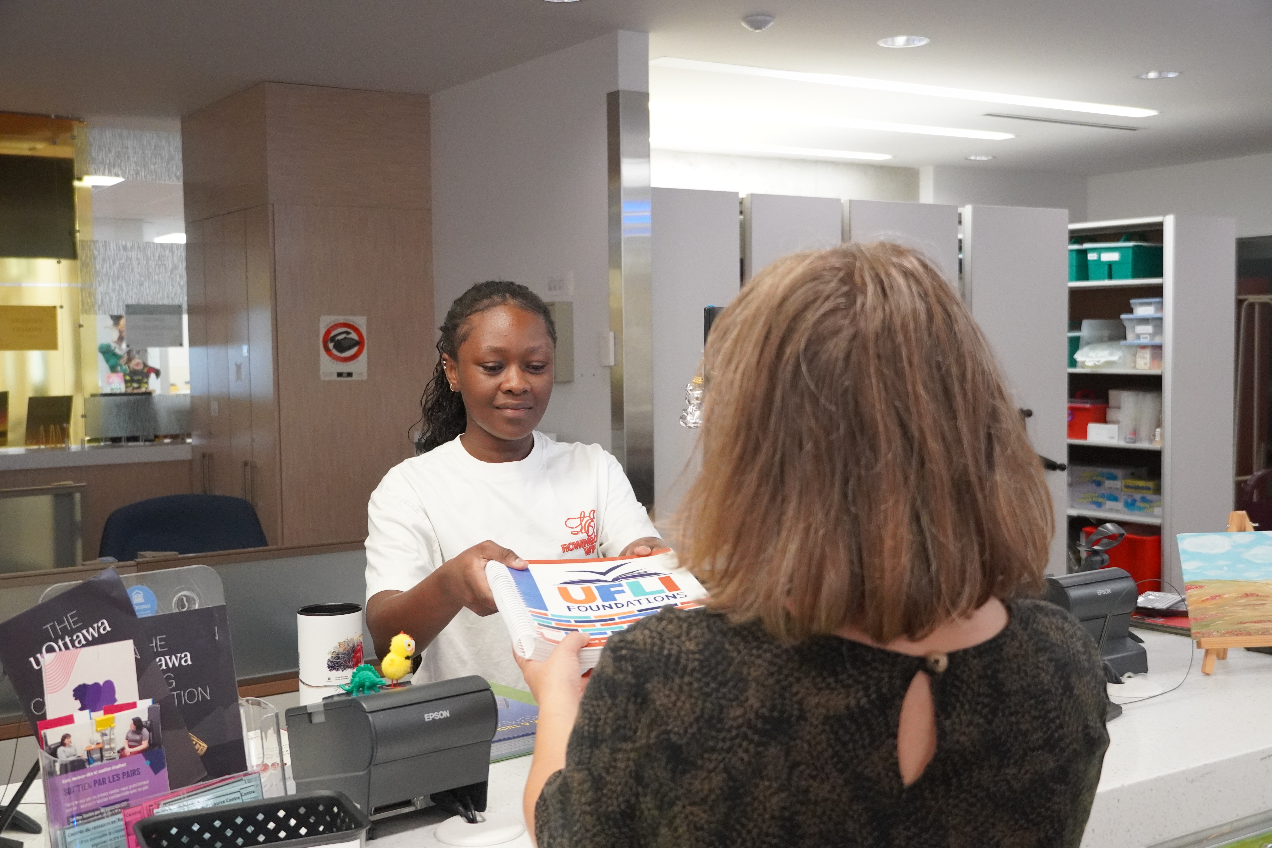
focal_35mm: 44
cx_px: 636
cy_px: 424
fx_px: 1537
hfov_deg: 45.0
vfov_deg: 30.8
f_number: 4.5
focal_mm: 29
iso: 4000
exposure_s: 1/160
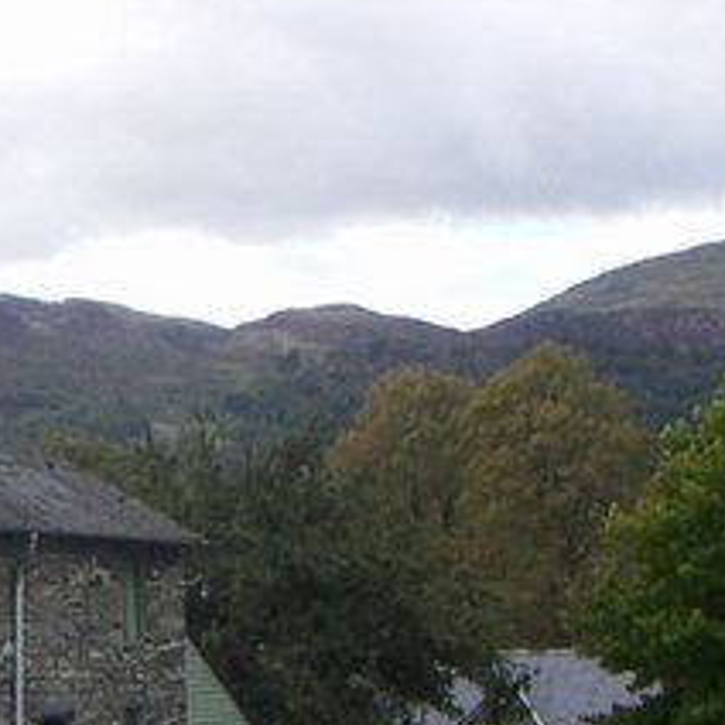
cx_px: -120
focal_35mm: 96
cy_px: 633
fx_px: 2275
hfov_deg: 17.4
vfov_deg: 17.9
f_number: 6.7
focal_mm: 4.7
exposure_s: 1/100
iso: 80
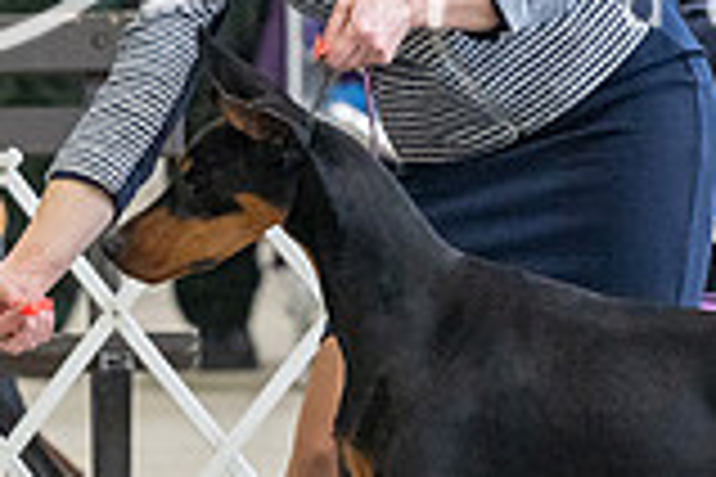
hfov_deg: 2.8
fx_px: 14478
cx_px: 477
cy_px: 142
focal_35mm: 728
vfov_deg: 1.9
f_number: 4
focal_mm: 200
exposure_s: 1/320
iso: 6400
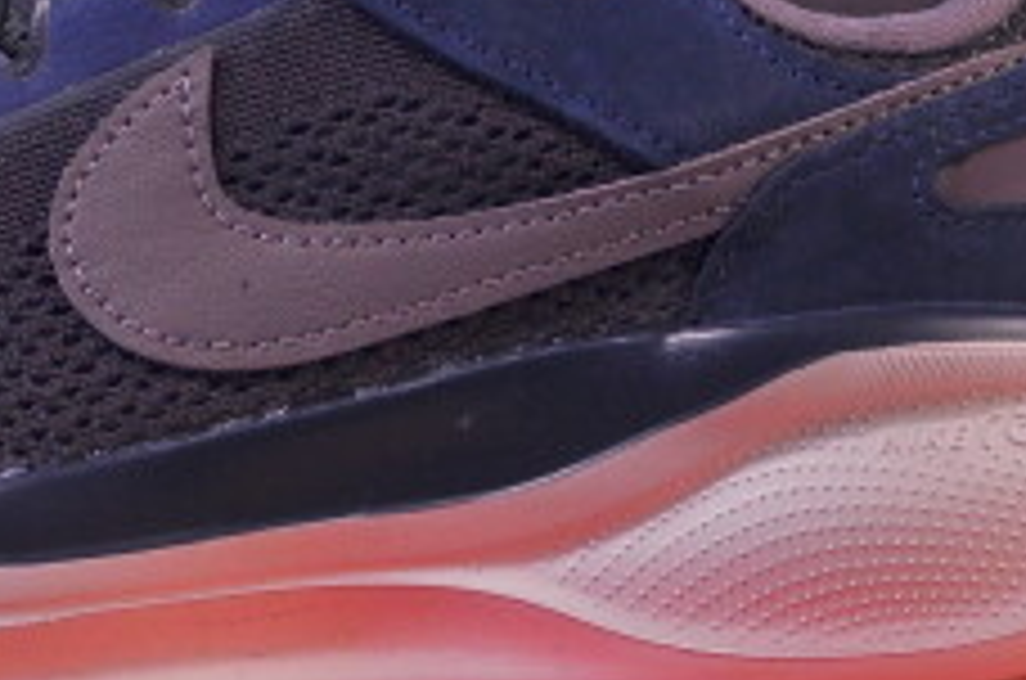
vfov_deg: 5.2
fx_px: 7480
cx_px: 194
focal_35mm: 263
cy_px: -236
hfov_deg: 7.8
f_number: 2.8
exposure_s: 1/320
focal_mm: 50
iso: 250
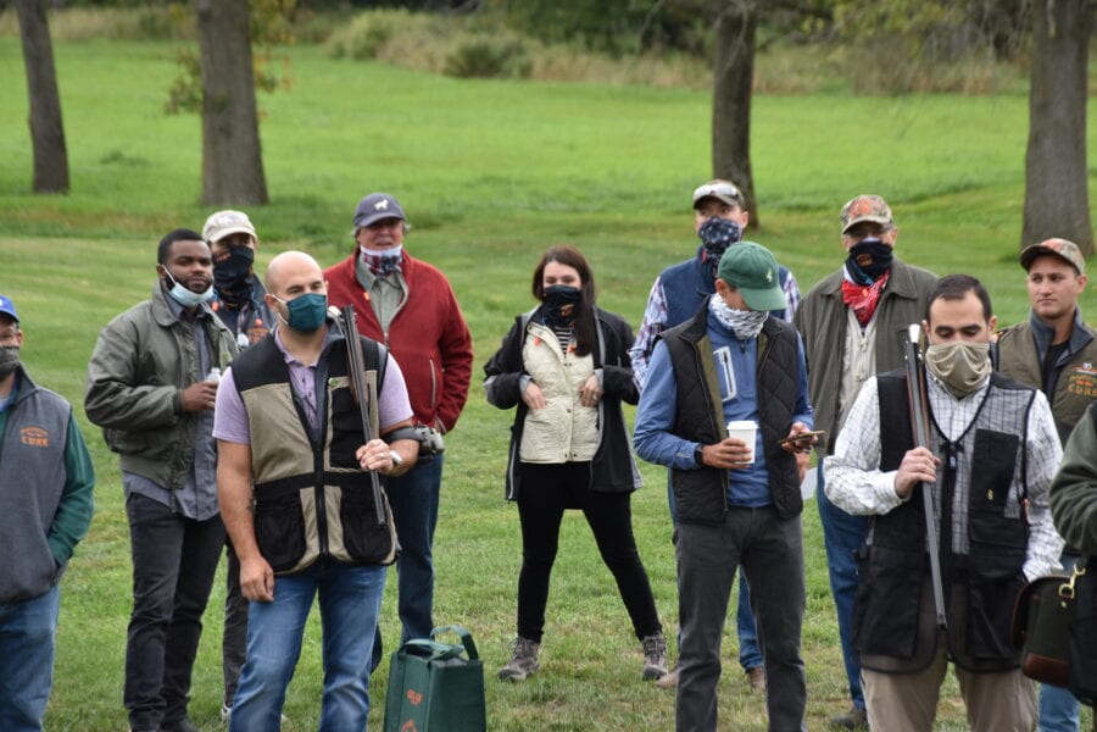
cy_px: 366
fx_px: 4799
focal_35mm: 158
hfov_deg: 13.0
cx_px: 548
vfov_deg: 8.7
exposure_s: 1/200
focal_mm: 105
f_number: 7.1
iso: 400
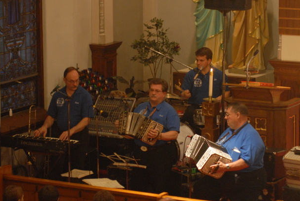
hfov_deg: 11.9
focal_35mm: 172
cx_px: 168
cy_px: 102
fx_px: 1435
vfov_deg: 8.0
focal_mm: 70
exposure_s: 1/25
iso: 800
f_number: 2.8
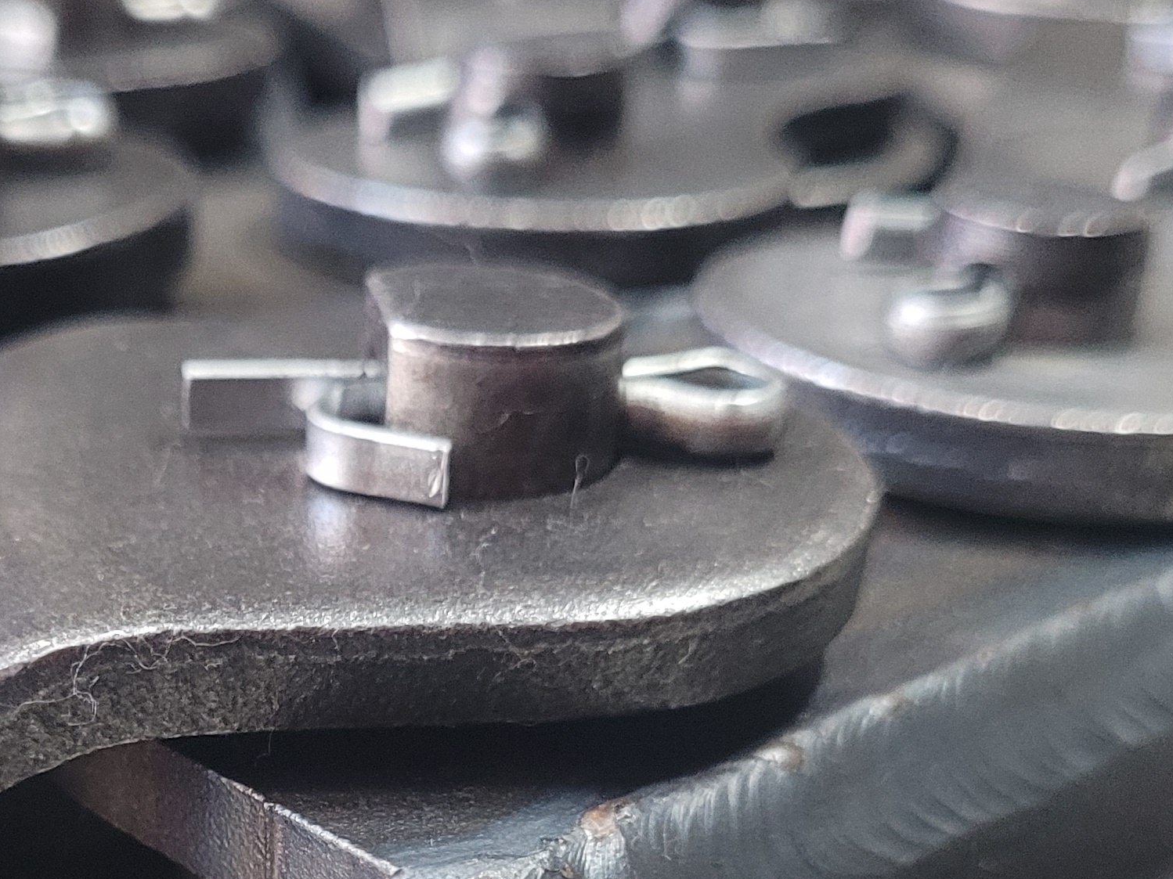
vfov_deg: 20.3
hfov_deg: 27.4
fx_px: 2372
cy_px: 883
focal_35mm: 70
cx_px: 312
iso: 640
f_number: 1.8
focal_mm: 5.4
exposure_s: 1/40
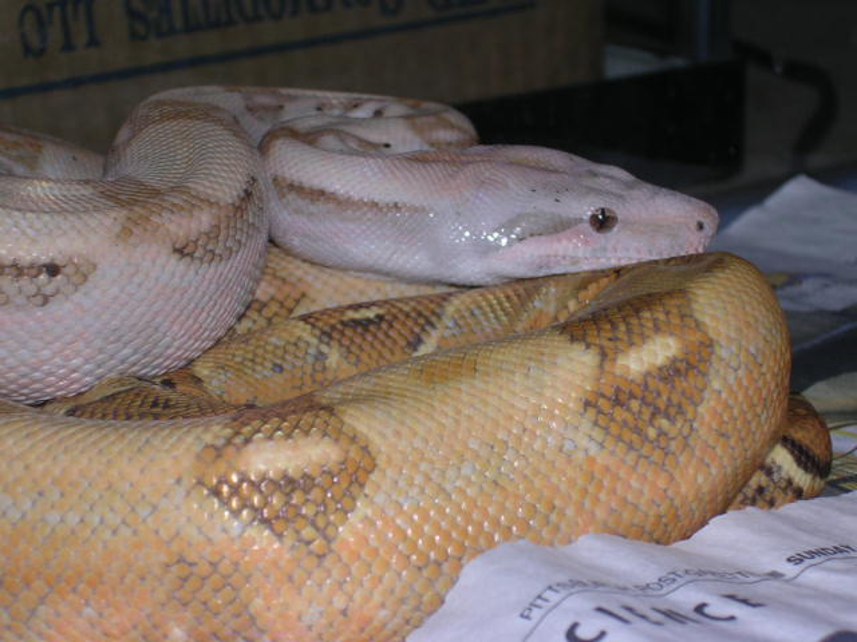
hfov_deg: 17.1
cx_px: 428
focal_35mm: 115
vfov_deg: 12.9
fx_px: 2847
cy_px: 321
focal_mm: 17.4
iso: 100
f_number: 4.9
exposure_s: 1/60.1
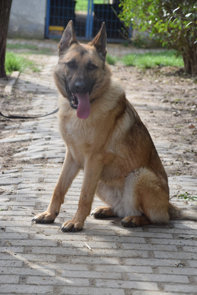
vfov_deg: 14.0
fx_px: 1207
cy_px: 148
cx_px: 98
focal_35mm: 147
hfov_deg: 9.3
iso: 400
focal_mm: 98
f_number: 8
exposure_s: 1/250
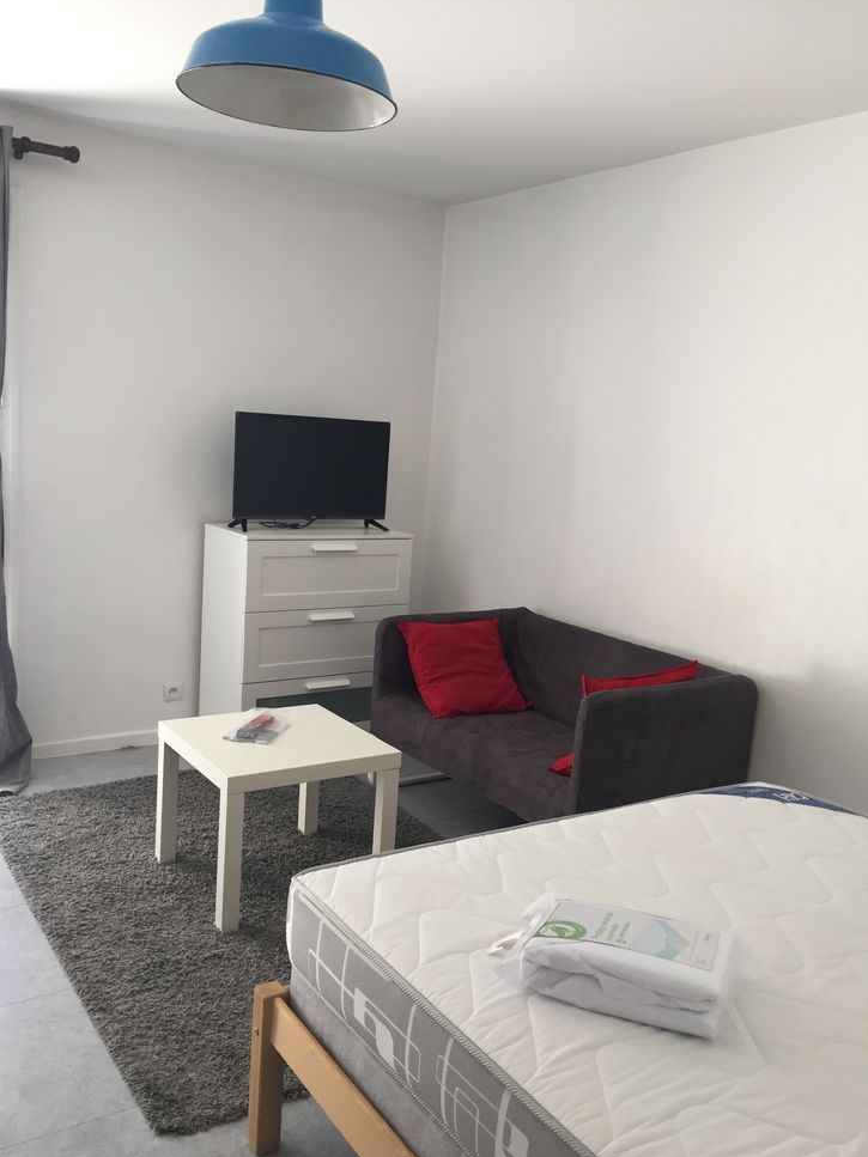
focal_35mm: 30
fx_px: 1003
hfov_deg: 46.8
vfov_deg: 60.0
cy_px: 591
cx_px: 430
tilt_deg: -9.4
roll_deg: -4.2
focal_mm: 4.15
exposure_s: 1/33
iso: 32
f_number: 2.2
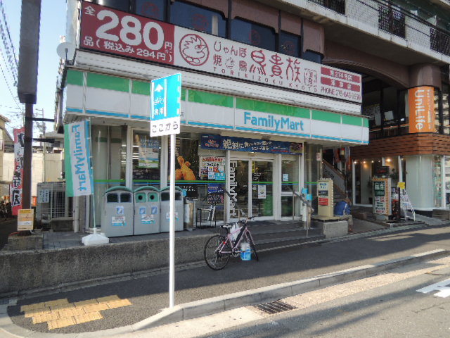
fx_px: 312
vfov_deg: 56.8
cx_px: 225
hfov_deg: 71.6
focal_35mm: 24
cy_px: 169
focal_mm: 4.3
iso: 100
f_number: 2.2
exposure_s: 1/640
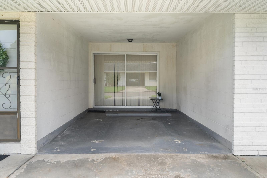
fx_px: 237
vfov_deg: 41.1
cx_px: 134
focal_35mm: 32
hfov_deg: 58.7
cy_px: 89
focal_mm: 32
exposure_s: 1/30
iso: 320
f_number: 8
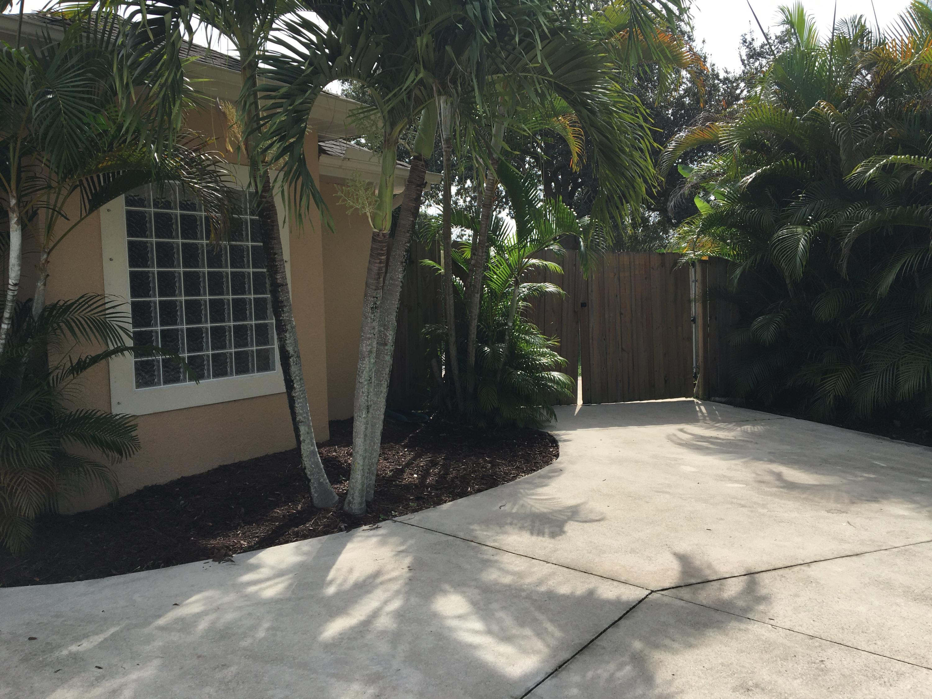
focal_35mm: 29
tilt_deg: -5.5
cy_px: 350
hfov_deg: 61.7
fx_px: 781
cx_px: 466
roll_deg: +2.1
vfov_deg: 48.2
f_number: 2.2
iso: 25
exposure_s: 1/1261
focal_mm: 4.15
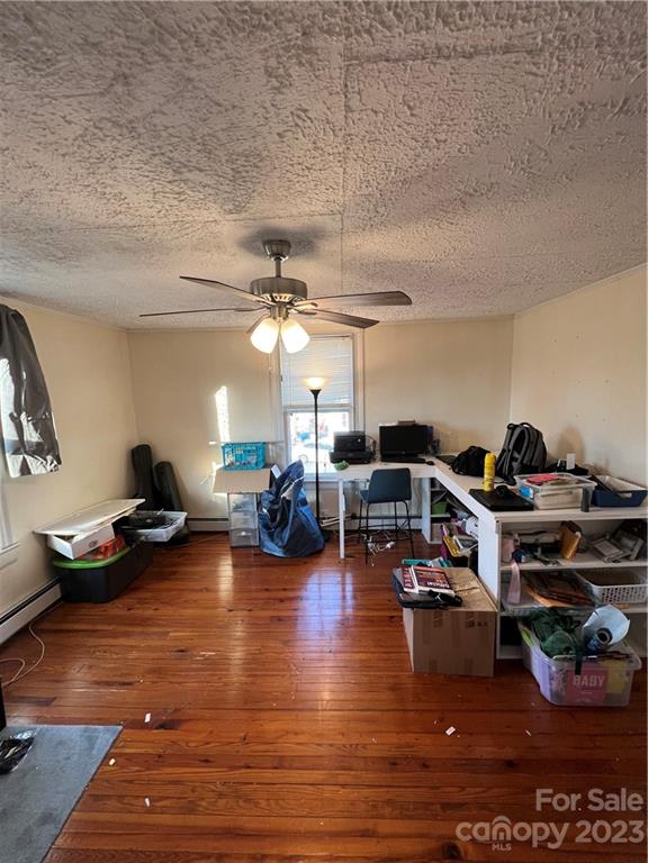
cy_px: 432
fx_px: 324
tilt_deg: -7.3
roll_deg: +0.9
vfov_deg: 106.2
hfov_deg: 89.9
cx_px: 324
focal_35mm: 13
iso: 100
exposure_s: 1/120
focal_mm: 1.57
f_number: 1.8
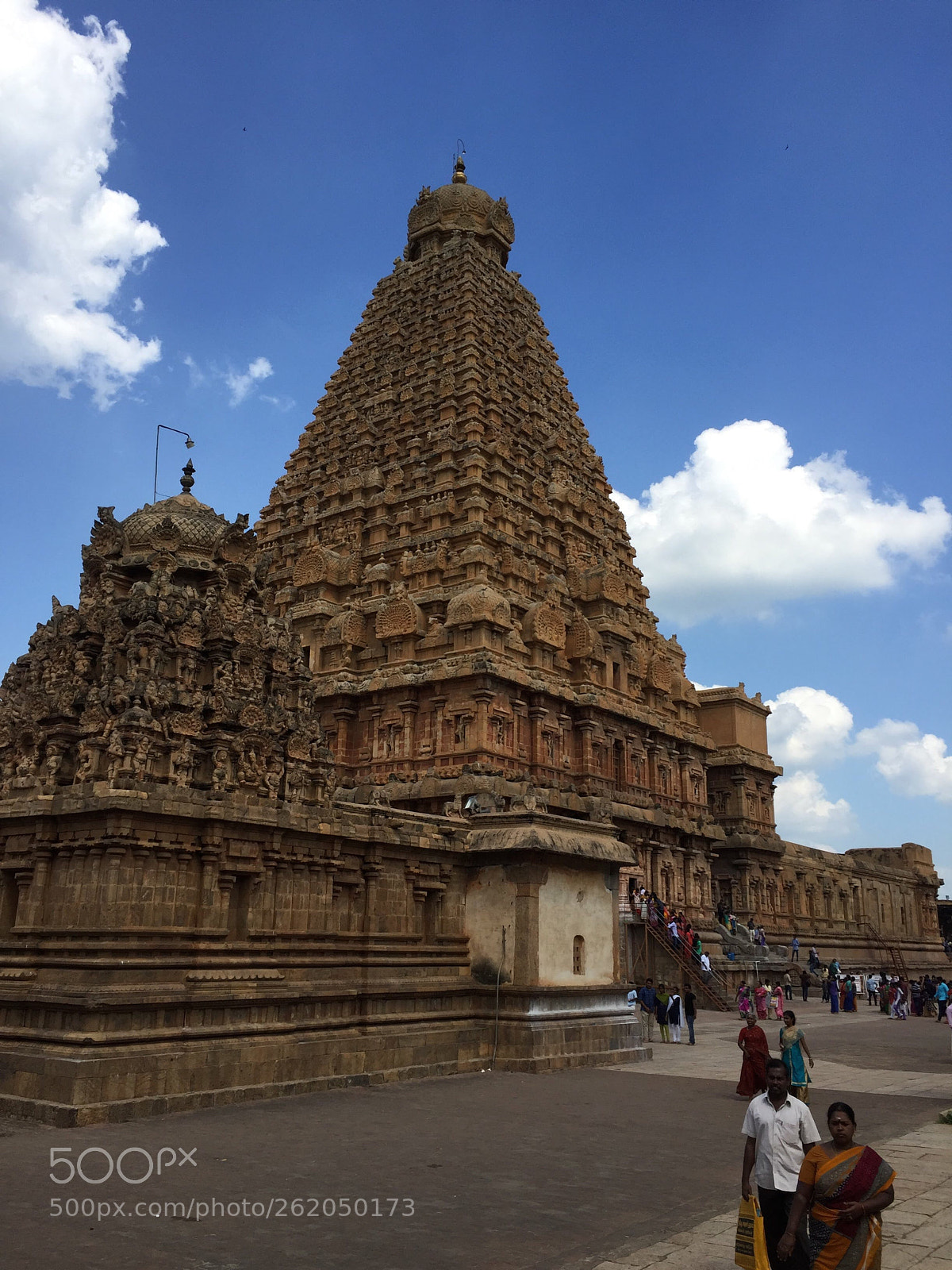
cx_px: 476
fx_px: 1063
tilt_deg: +16.6
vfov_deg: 61.7
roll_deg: +0.3
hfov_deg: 48.2
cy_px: 635
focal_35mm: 29
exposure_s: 1/1647
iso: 32
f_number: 2.2
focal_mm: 4.15
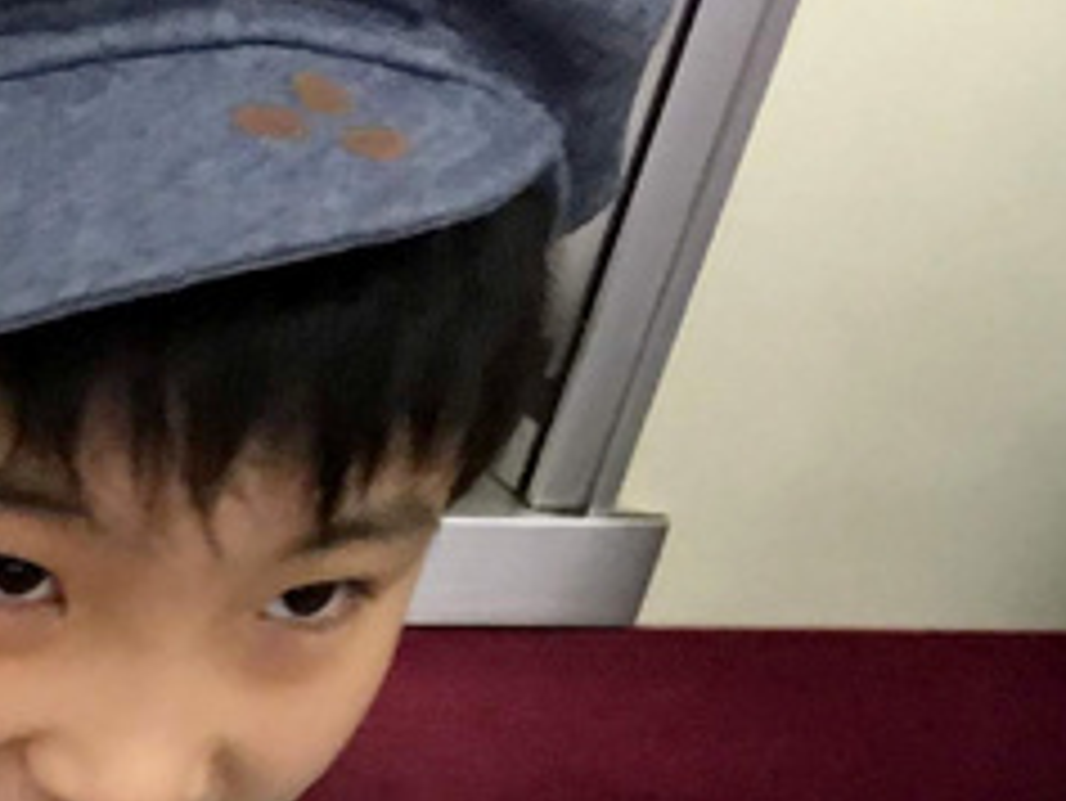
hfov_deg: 12.2
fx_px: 4529
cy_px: 1719
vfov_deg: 9.3
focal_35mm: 147
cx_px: -913
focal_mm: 4.15
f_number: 2.2
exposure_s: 1/30
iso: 100
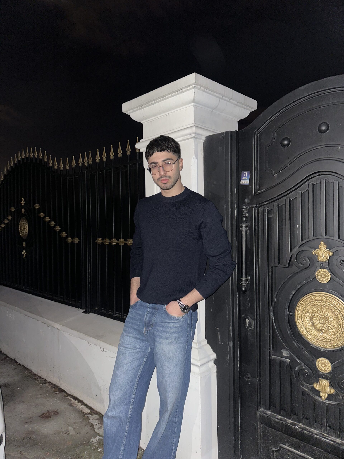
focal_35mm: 24
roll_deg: +0.1
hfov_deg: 56.8
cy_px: 230
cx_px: 172
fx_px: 318
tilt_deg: -1.3
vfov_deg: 71.6
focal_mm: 6.86
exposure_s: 1/4
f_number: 1.78
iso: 125
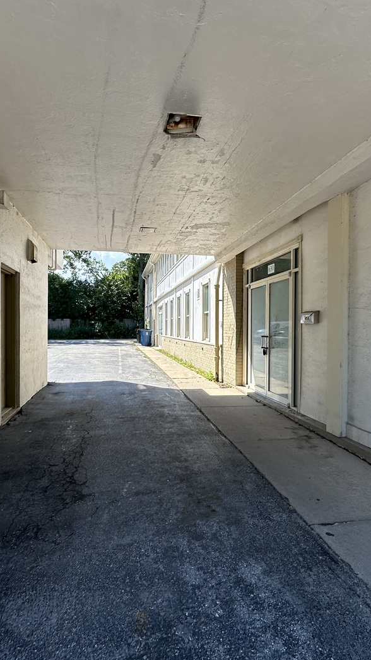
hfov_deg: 53.6
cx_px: 177
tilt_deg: -0.8
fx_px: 367
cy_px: 331
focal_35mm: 21
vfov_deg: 83.9
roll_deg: -1.2
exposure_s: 1/690
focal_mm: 2.22
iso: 40
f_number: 2.2
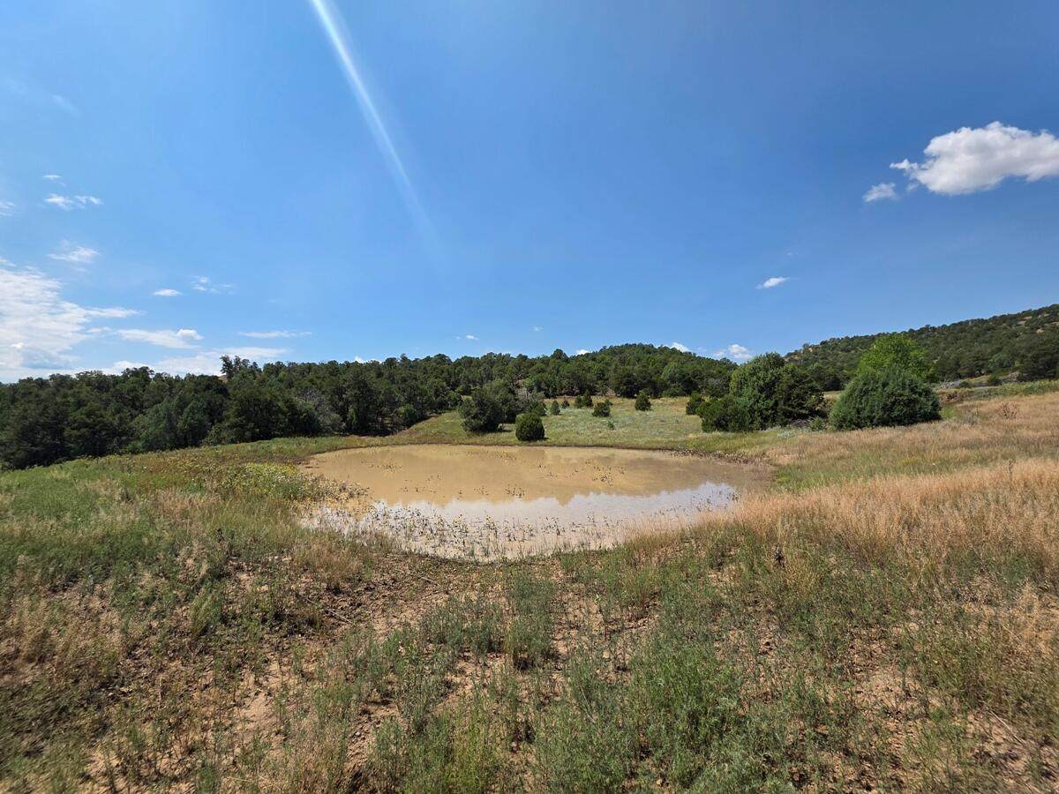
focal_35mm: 13
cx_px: 530
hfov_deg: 106.2
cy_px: 397
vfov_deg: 89.9
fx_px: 398
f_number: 1.9
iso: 40
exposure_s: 1/3018
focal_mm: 2.2
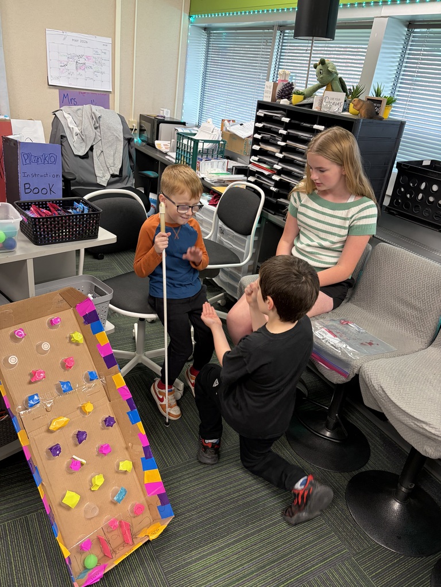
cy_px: 294
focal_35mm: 26
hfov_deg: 53.1
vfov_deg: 67.3
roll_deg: -7.6
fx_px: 442
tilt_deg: -26.1
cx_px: 220
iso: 125
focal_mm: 5.96
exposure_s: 1/60
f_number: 1.6
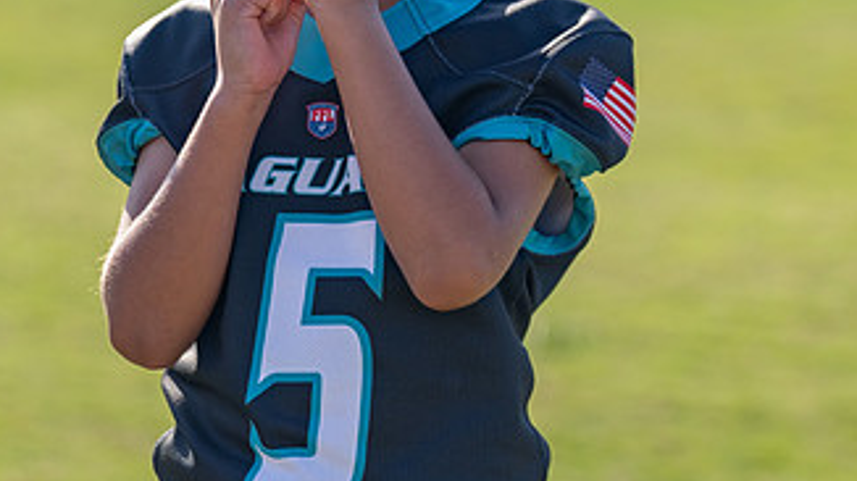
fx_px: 5133
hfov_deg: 9.5
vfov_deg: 5.4
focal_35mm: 226
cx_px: 406
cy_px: 69
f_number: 2.8
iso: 100
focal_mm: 99
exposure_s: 1/1250
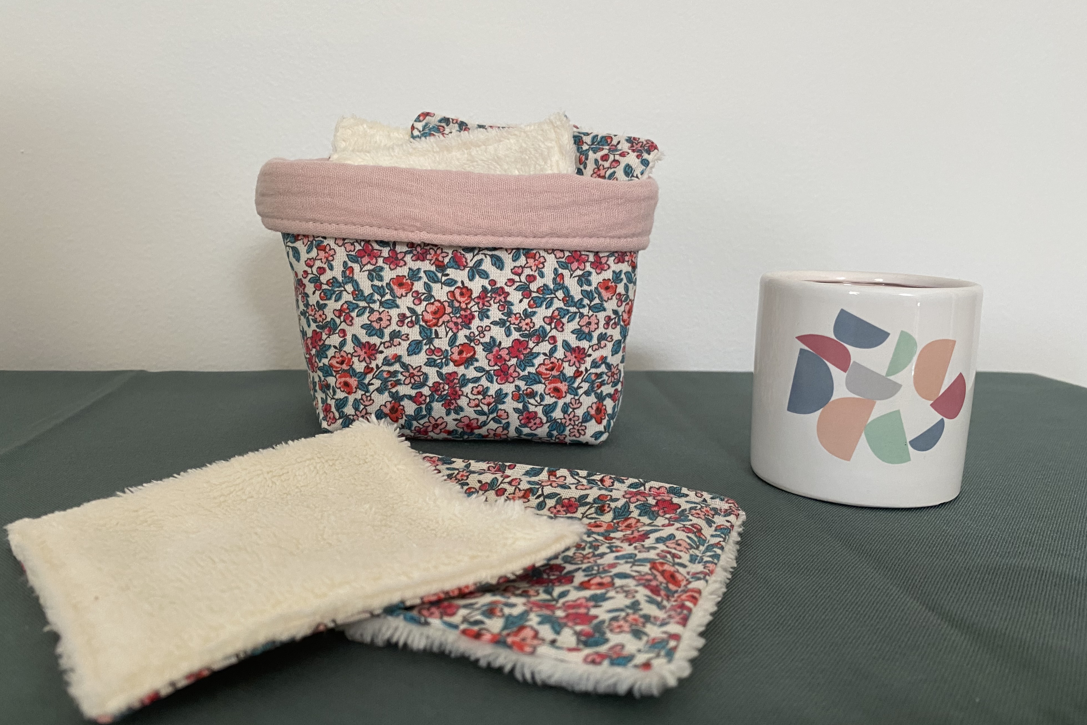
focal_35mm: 28
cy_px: 353
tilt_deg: -9.3
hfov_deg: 65.5
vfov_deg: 46.4
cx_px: 534
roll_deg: -1.0
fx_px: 845
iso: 125
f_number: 1.8
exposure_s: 1/68
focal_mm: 4.25
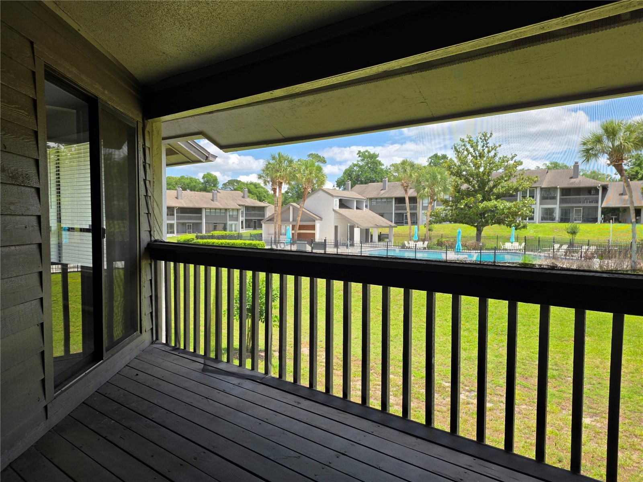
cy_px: 241
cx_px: 322
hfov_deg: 73.9
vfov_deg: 58.9
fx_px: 427
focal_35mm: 23
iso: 80
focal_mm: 6.3
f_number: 1.7
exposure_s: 1/1894
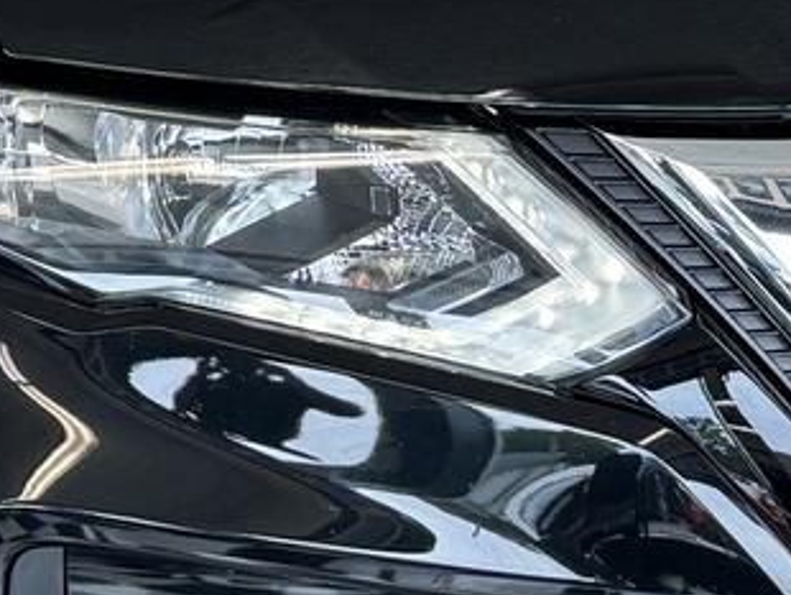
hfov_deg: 11.9
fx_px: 3773
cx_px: 43
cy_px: 43
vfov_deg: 9.0
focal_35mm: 165
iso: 125
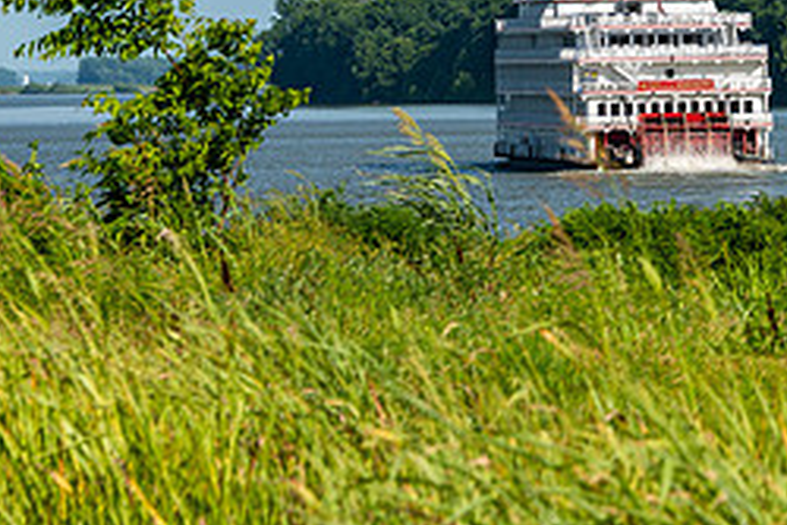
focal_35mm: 336
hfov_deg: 6.1
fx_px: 7349
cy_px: 86
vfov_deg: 4.1
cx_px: 642
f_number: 8
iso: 100
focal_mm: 145
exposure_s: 1/250
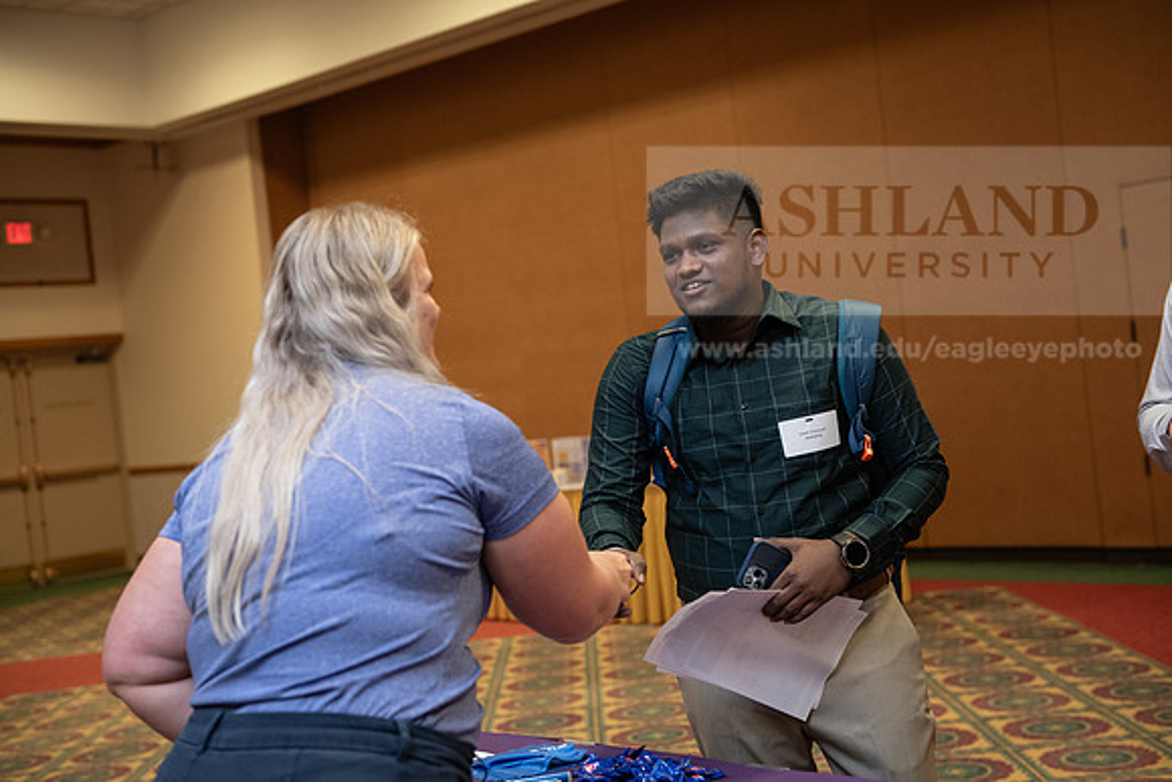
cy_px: 391
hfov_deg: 38.2
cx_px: 586
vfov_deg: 26.0
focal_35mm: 52
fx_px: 1693
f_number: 3.2
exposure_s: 1/200
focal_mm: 52
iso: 1250
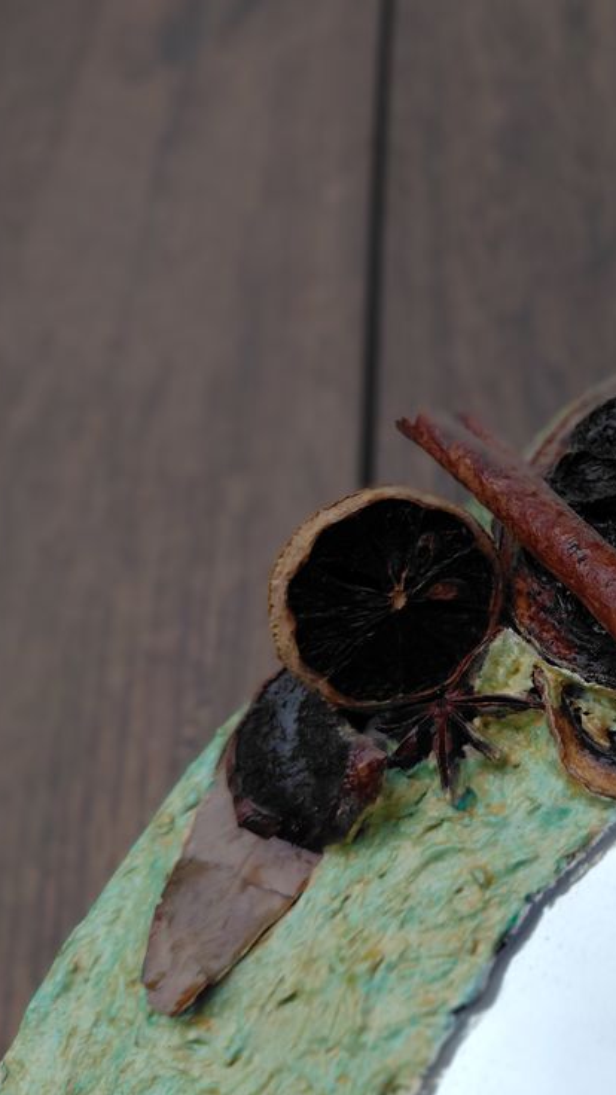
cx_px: 655
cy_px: 546
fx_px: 1074
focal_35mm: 37
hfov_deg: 29.3
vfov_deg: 54.0
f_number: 1.8
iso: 100
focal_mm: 4.69
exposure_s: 1/120
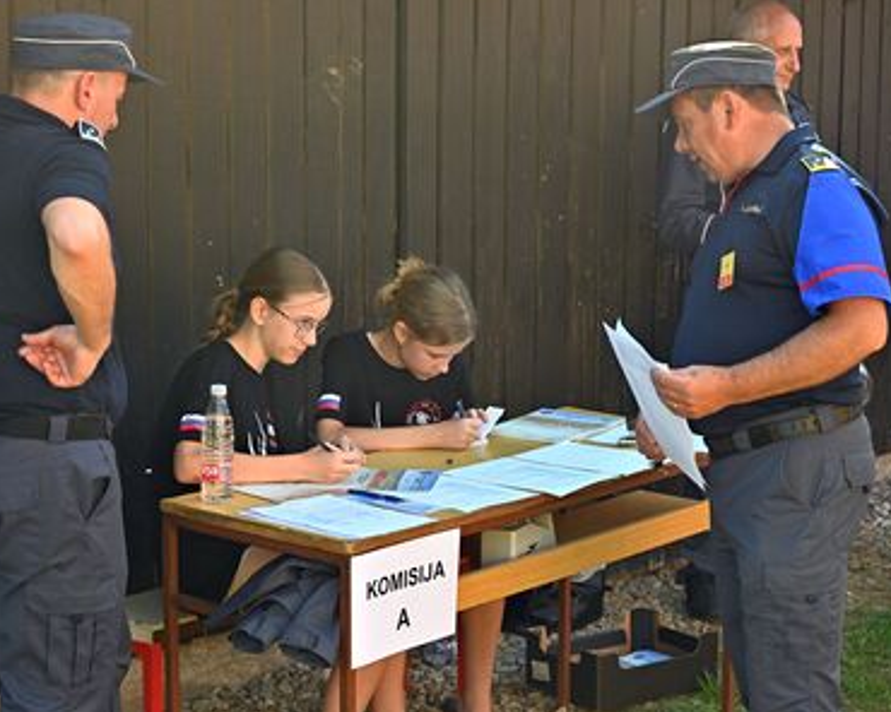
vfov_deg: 19.2
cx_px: 426
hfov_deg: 23.8
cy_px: 358
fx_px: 2110
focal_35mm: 80
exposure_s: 1/1250
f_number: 7.1
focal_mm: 70
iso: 1600
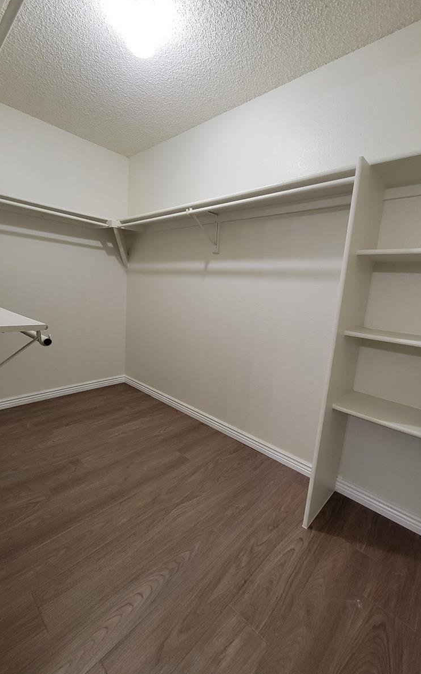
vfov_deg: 105.3
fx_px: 257
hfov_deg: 78.6
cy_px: 339
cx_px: 219
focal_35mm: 14
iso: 200
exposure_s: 1/60
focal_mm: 2.2
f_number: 2.2
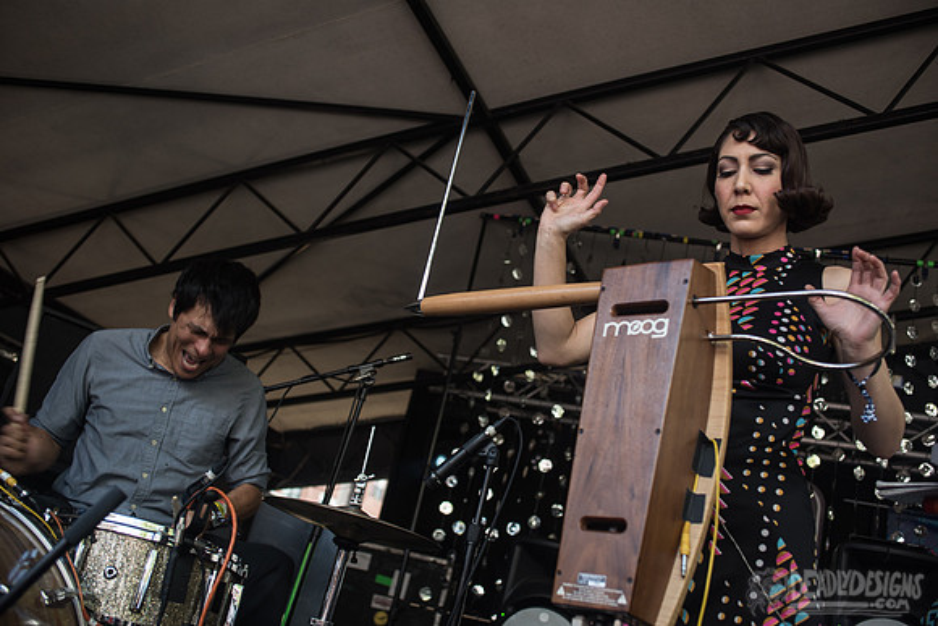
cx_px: 469
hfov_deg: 54.4
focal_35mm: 35
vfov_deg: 37.9
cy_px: 313
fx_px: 912
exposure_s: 1/250
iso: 250
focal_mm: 35
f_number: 3.5
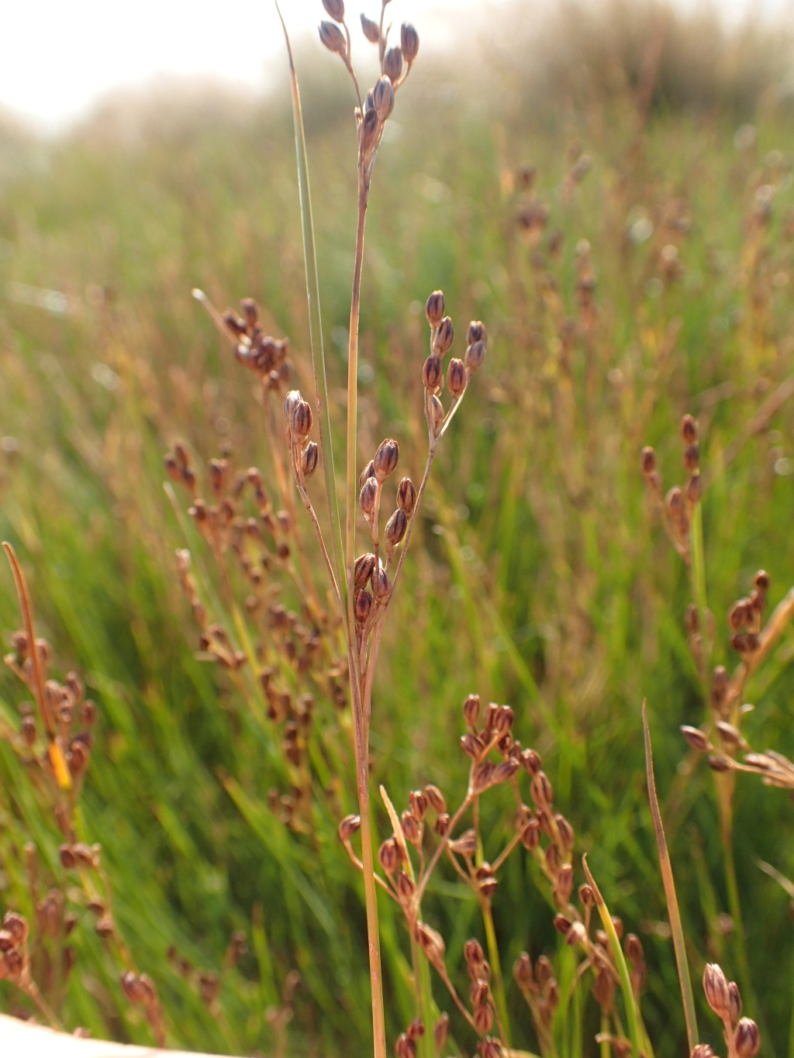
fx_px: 917
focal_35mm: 30
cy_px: 529
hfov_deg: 46.8
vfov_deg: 60.0
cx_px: 397
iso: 100
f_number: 3.2
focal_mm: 5.5
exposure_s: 1/500
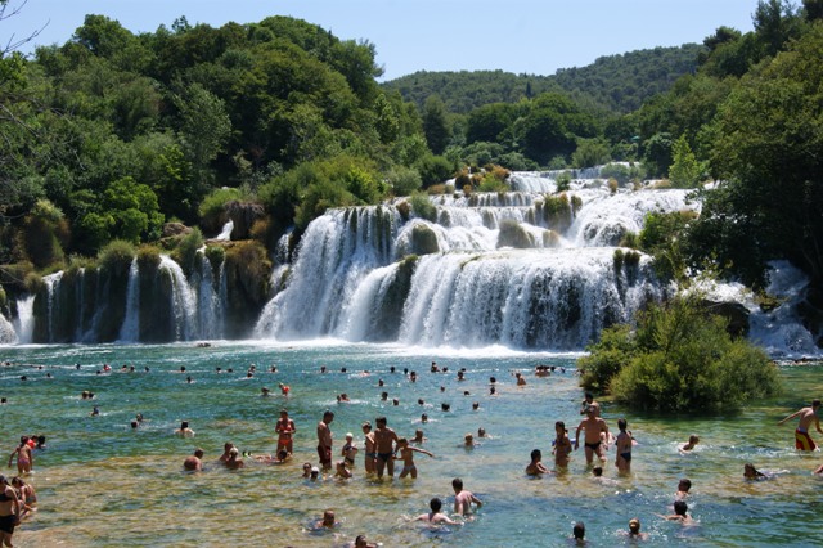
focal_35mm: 45
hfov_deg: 43.6
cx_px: 412
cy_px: 274
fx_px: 1028
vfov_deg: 29.8
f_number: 13
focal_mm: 30
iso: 100
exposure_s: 1/125
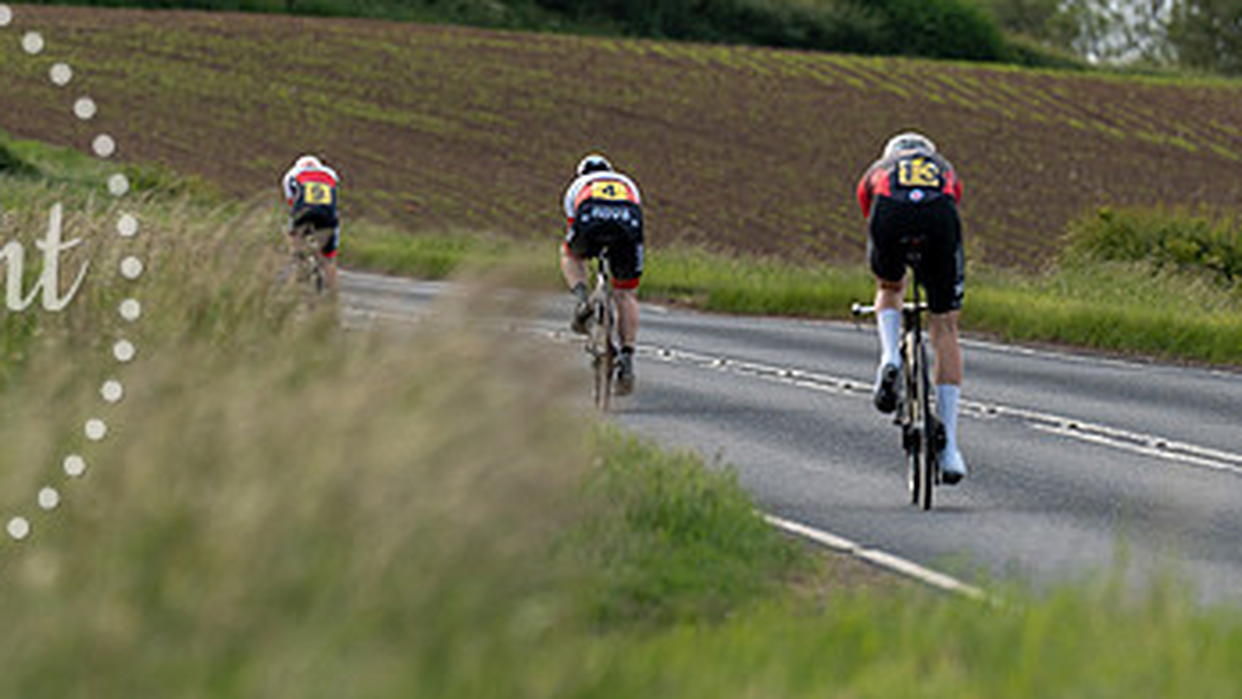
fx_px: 13441
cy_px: 308
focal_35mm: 408
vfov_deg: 3.0
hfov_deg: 5.3
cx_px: 553
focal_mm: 197
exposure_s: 1/1000
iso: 200
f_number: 3.2
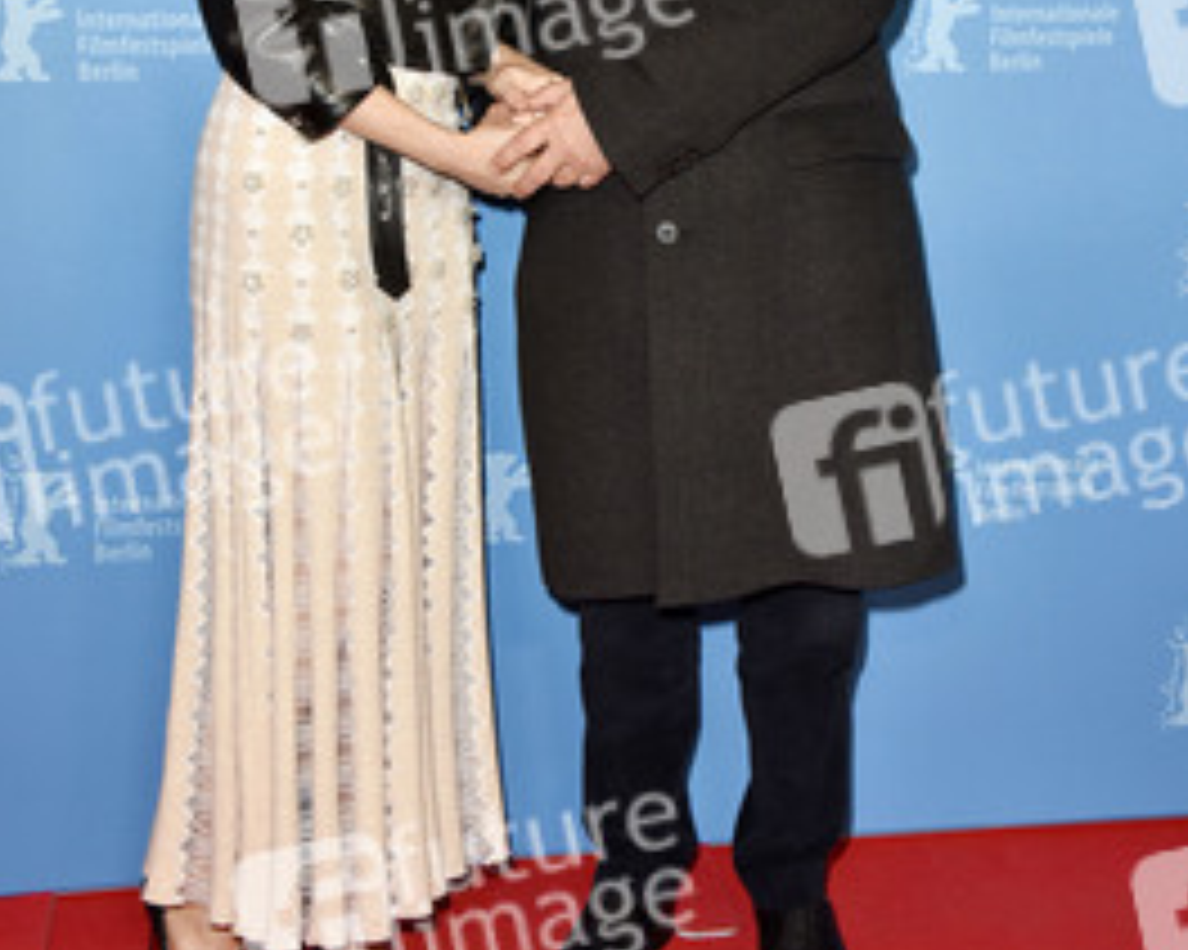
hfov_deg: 29.6
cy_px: 225
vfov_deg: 23.6
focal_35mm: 64
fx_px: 2249
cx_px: 594
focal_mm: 45
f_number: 5.6
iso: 800
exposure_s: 1/125
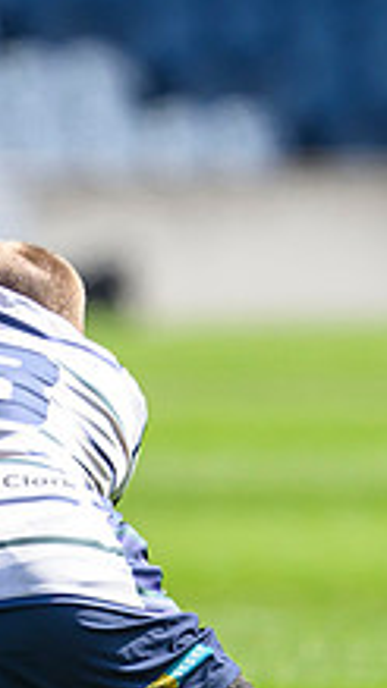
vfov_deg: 1.1
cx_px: -171
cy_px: 3
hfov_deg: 0.6
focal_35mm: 2056
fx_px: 37551
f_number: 4
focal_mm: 560
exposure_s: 1/2000
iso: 500
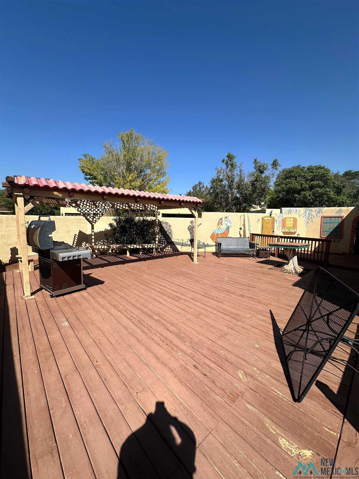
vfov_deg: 102.1
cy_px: 240
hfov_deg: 85.7
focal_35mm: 14
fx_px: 194
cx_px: 180
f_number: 2.2
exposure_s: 1/2817
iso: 50
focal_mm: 2.22
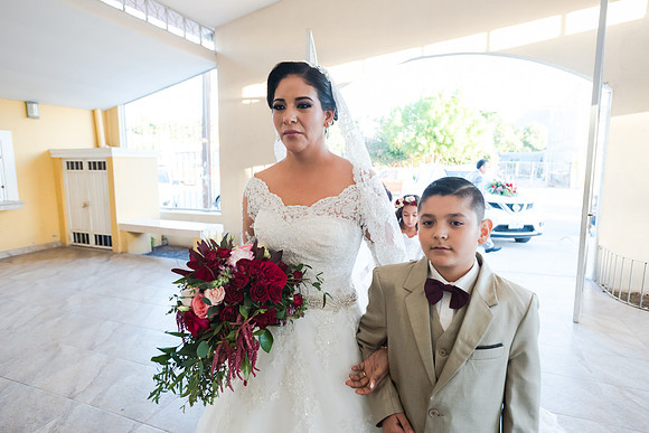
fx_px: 397
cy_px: 216
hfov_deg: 78.6
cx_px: 324
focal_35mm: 22
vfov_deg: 57.3
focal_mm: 22
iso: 1600
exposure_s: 1/250
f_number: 2.8
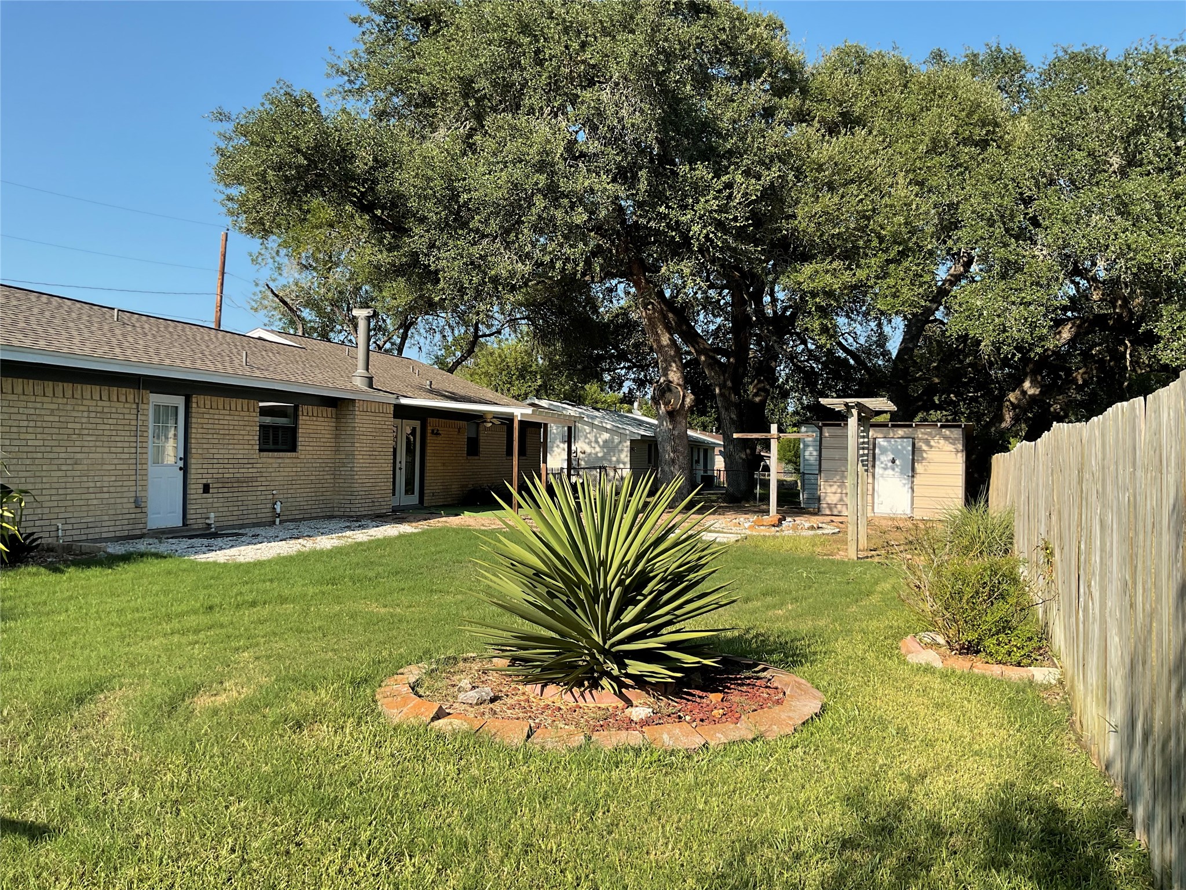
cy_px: 445
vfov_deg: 48.2
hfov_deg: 61.7
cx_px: 593
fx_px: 994
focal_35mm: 29
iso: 16
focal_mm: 3
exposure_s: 1/978
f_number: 1.8
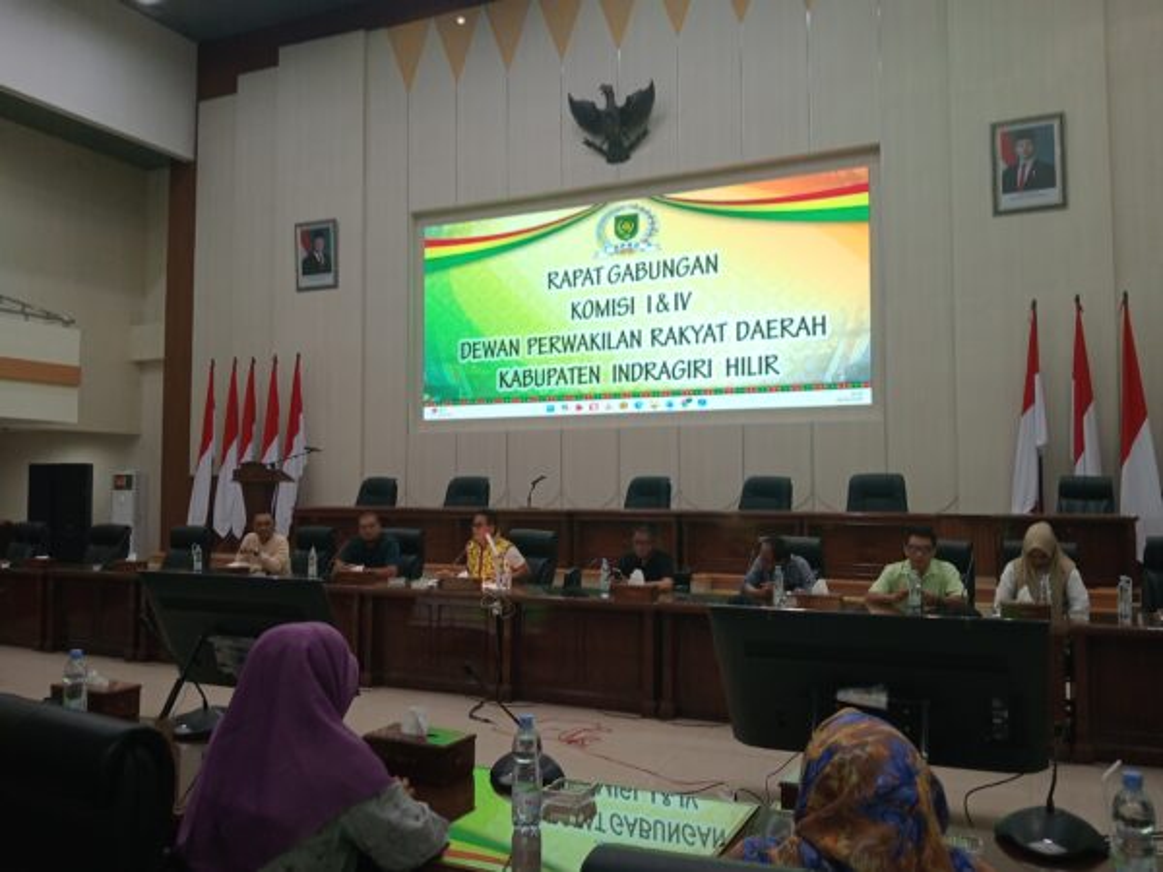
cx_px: 582
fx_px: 941
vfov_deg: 49.7
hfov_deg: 63.4
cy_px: 436
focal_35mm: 28
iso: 241
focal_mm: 3.98
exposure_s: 1/33.3
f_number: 1.8
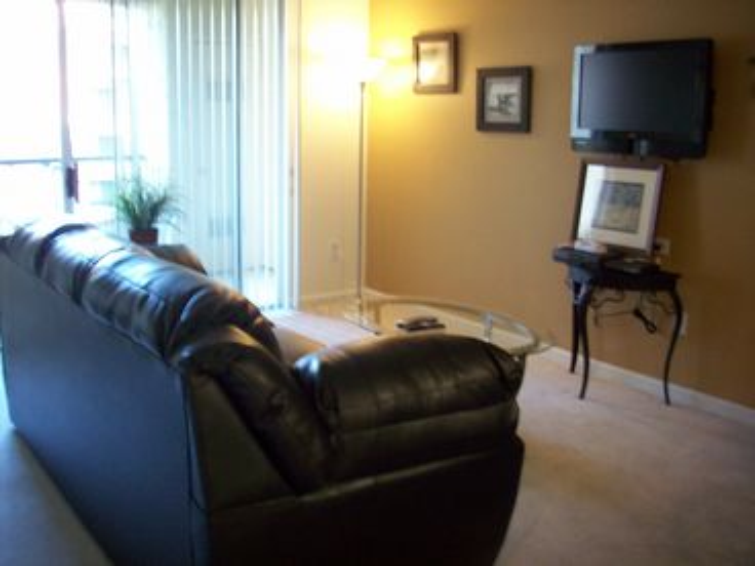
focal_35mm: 37
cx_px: 378
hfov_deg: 50.1
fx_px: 807
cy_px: 283
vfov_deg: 38.7
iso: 160
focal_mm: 6.2
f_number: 2.8
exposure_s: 1/8.13
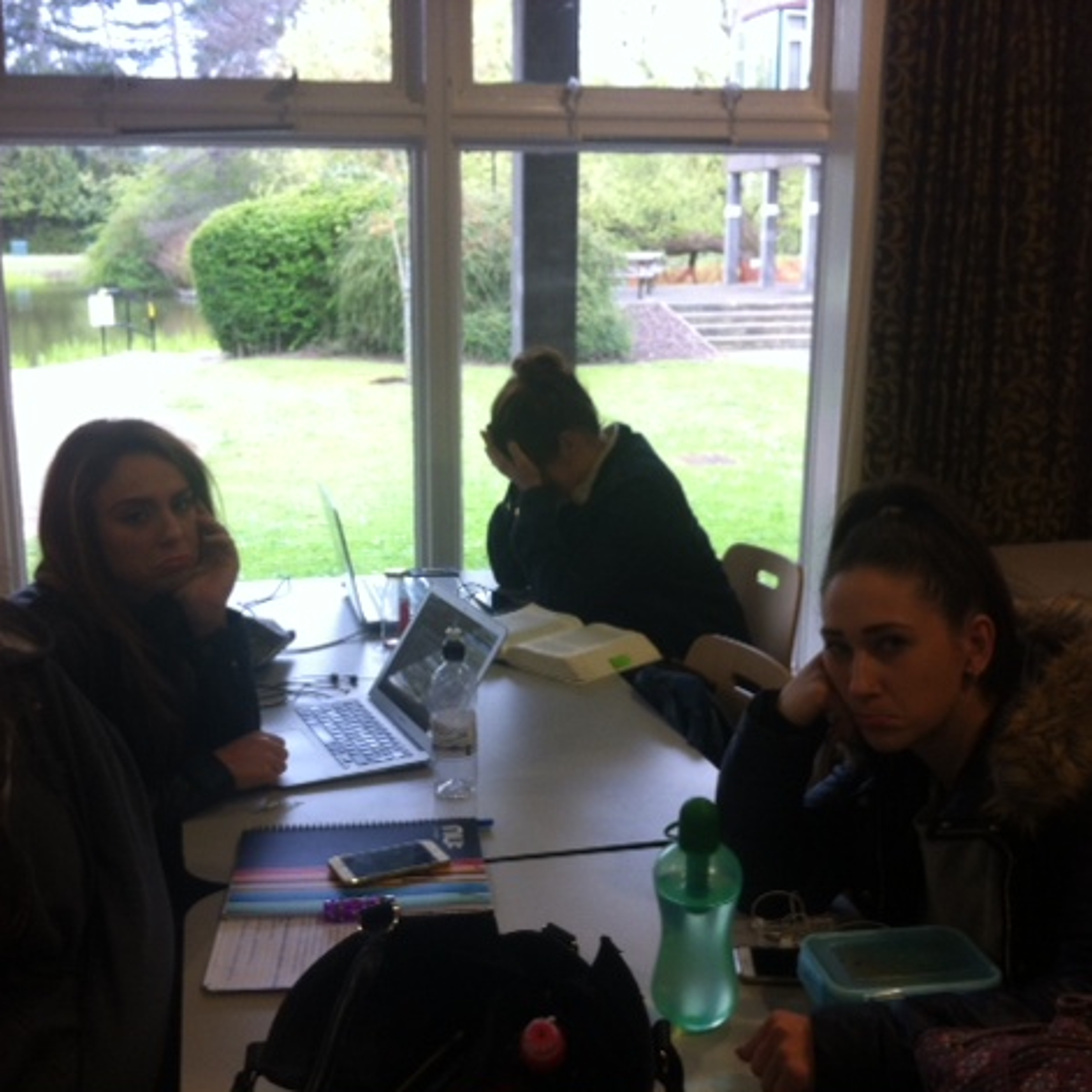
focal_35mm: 42
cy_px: 552
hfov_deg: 40.0
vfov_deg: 40.0
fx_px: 1499
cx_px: 482
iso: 100
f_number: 2.8
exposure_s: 1/30
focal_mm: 3.85
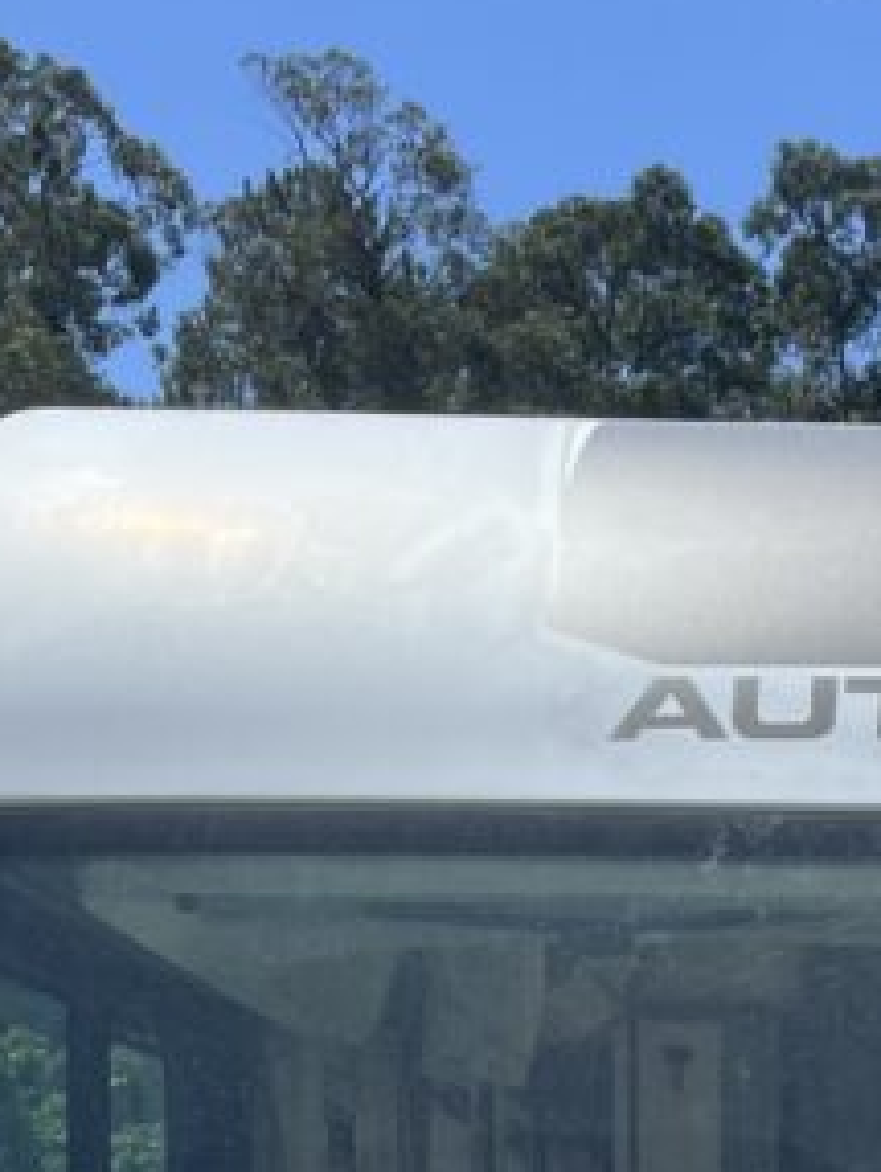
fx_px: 3151
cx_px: 1012
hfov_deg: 15.4
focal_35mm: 93
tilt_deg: -6.2
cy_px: 1807
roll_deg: +0.5
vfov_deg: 18.4
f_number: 1.6
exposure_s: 1/2967
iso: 50
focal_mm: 5.1
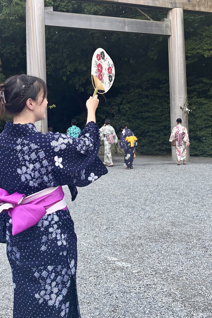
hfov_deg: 29.1
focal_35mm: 46
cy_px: 165
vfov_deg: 42.7
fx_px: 406
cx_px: 77
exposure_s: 1/60
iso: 160
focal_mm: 5.96
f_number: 1.6
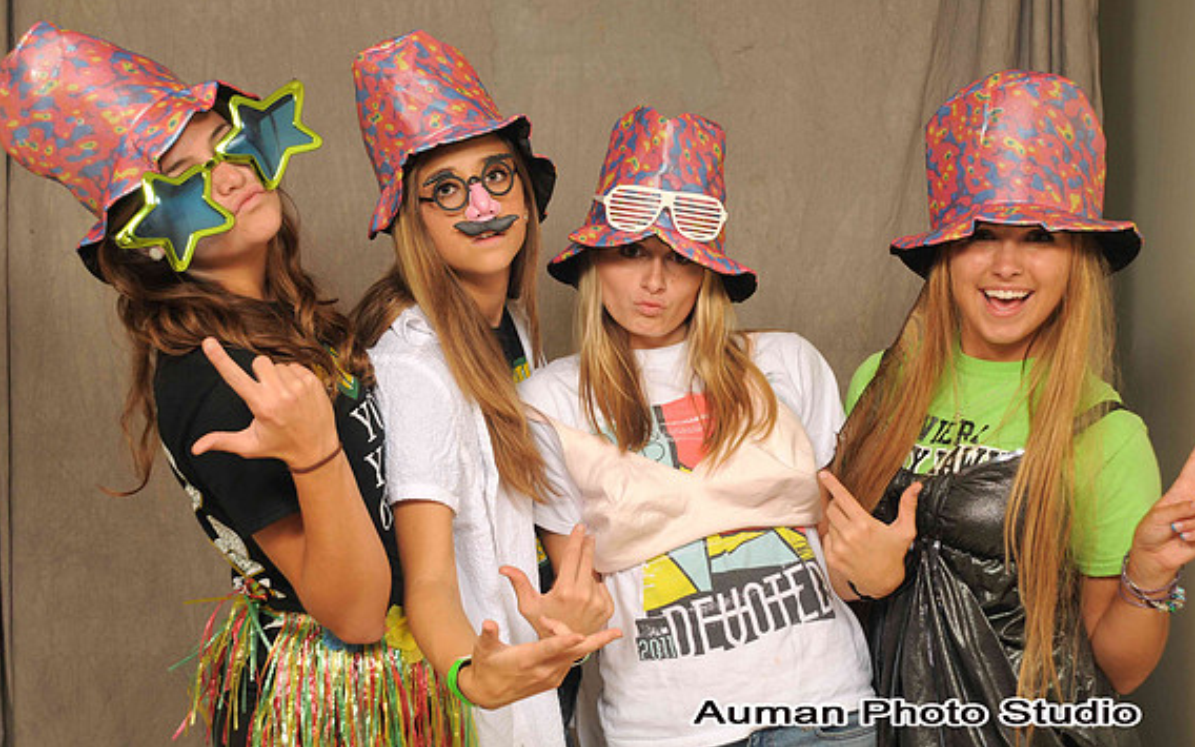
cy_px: 350
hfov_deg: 37.2
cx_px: 604
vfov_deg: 23.8
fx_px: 1776
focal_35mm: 55
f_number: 6.3
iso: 200
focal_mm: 35
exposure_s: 1/125
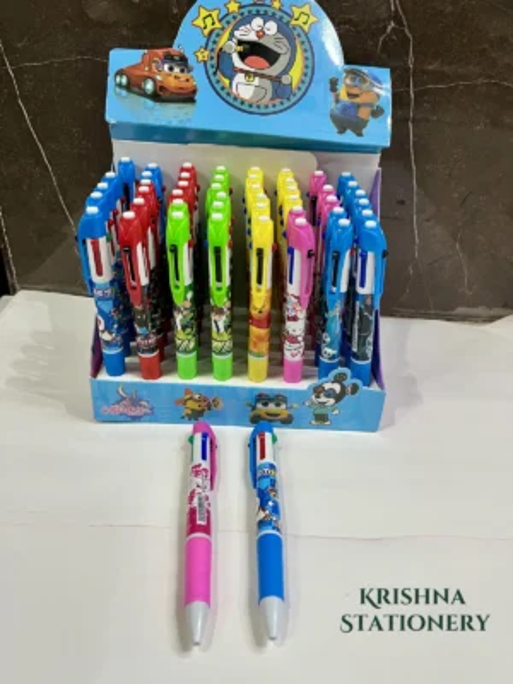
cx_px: 256
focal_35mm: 26
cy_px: 342
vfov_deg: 67.3
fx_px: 514
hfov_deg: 53.1
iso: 160
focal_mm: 5.1
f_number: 1.6
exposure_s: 1/50
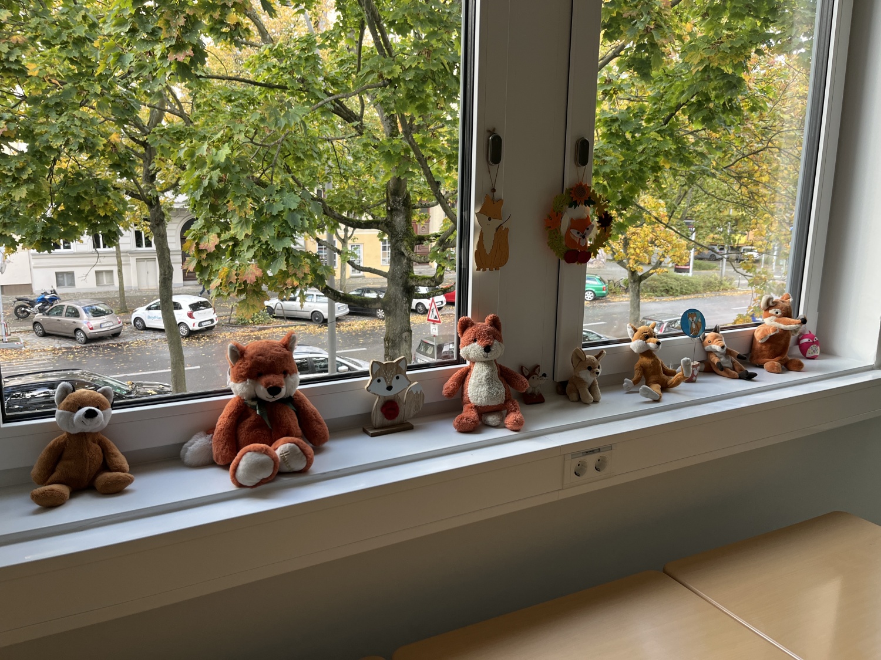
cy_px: 330
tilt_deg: -11.6
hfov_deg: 67.3
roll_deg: +0.2
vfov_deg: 53.1
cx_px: 440
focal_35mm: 26
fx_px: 662
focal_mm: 5.1
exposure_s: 1/122
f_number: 1.6
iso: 100
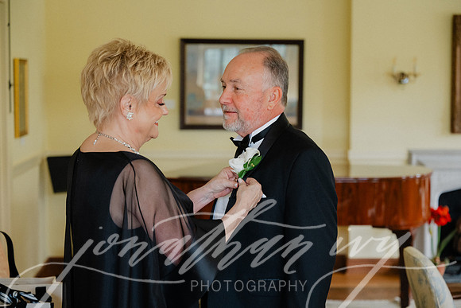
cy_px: 154
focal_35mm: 70
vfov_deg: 19.5
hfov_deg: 28.8
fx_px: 897
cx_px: 230
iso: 1600
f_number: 3.5
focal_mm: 70
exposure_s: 1/100
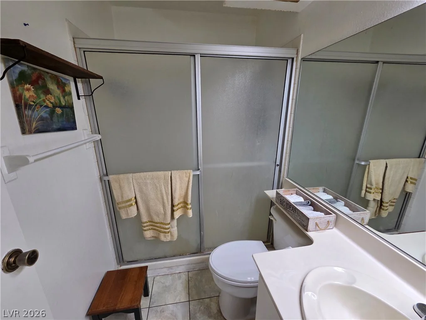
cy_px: 160
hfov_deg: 106.2
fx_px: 160
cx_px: 213
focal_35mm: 13
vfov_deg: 89.9
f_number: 2.2
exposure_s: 1/120
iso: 160
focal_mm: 2.2
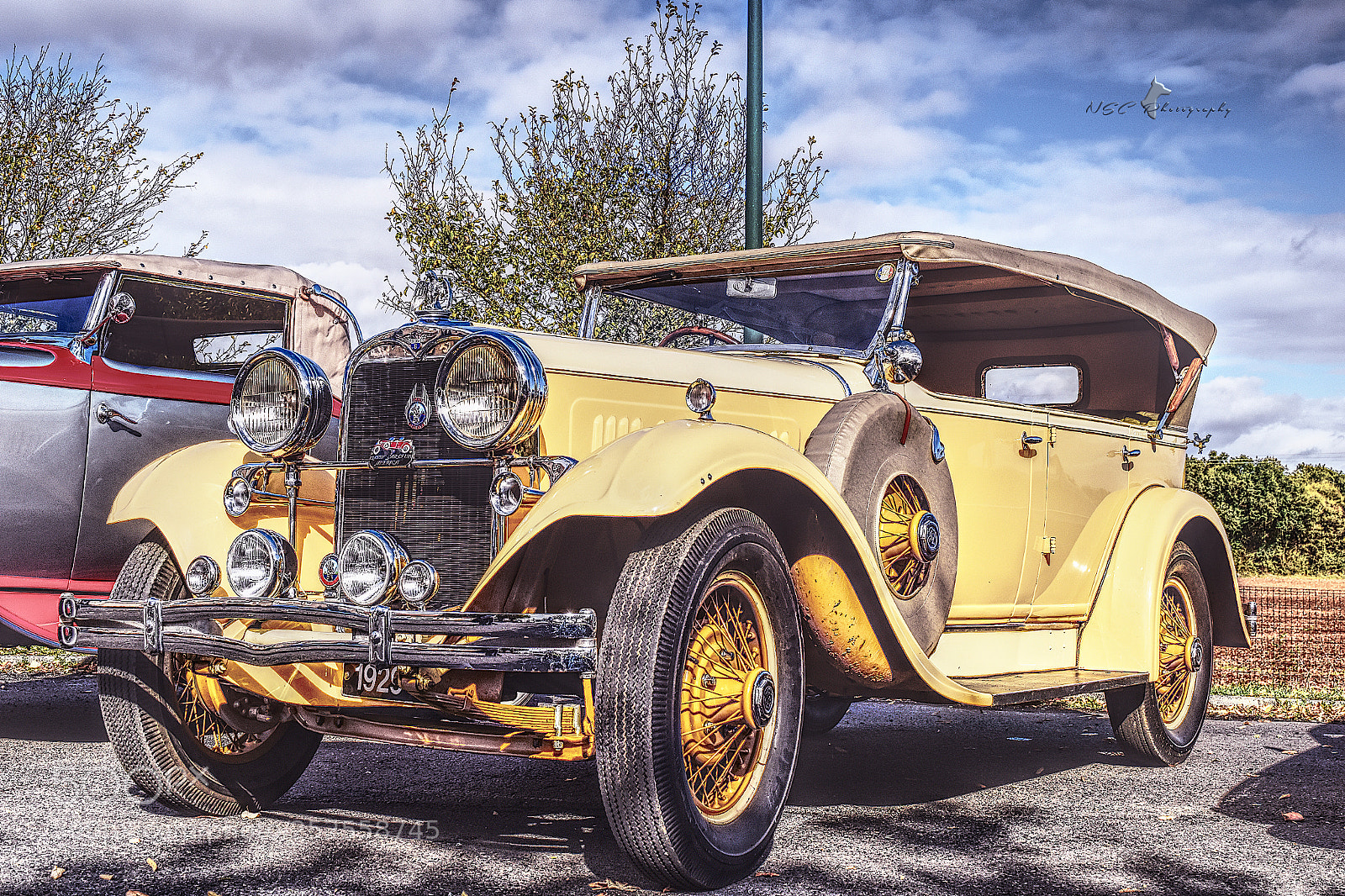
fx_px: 1737
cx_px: 672
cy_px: 448
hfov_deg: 42.3
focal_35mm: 46
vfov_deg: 28.9
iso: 160
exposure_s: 1/640
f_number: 9
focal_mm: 31
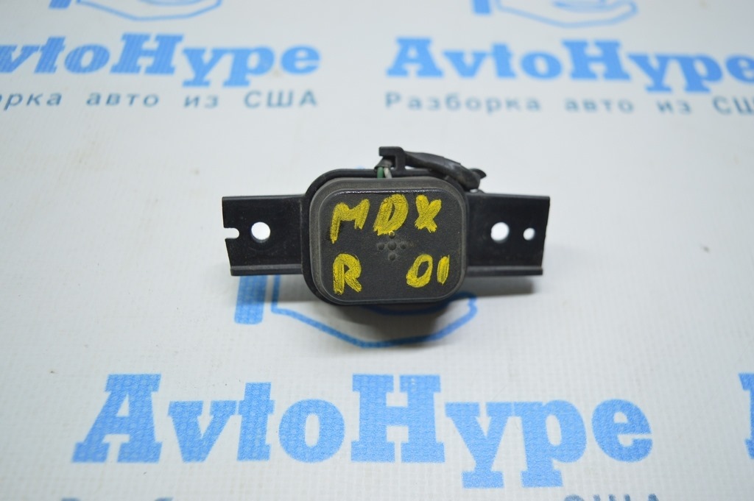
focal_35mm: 33
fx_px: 691
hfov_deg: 57.3
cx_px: 377
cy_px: 250
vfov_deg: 39.9
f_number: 3.8
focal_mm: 22
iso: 400
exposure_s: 1/60
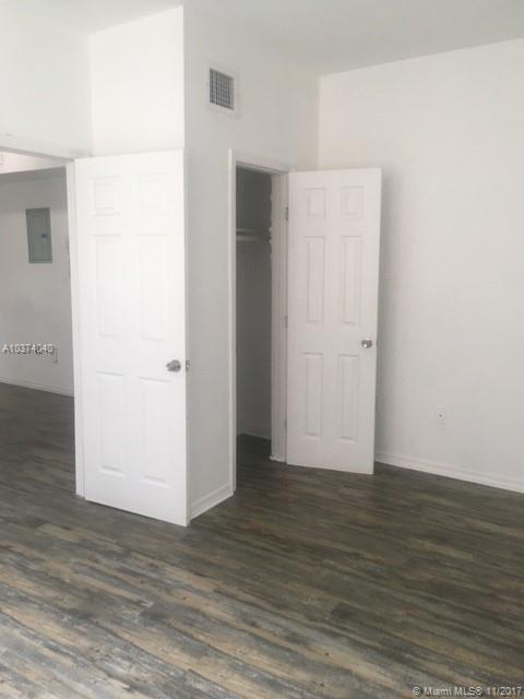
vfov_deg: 61.7
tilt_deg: -7.1
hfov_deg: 48.2
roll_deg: -0.7
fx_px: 585
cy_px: 350
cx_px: 262
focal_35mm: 29
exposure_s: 1/30
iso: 40
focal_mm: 4.15
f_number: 2.2
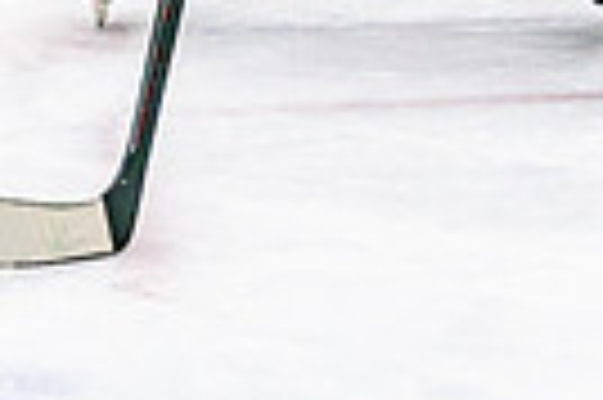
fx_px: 7110
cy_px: -505
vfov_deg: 3.2
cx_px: 460
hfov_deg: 4.9
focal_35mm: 425
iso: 3200
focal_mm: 87
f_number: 2.8
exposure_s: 1/1250
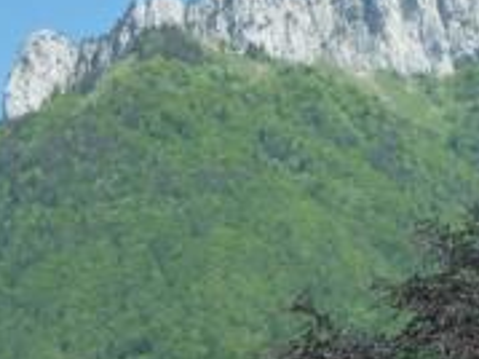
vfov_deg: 9.0
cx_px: 294
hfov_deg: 12.0
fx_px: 2282
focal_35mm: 165
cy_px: 210
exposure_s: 1/320
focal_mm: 9.7
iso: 125
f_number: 3.9
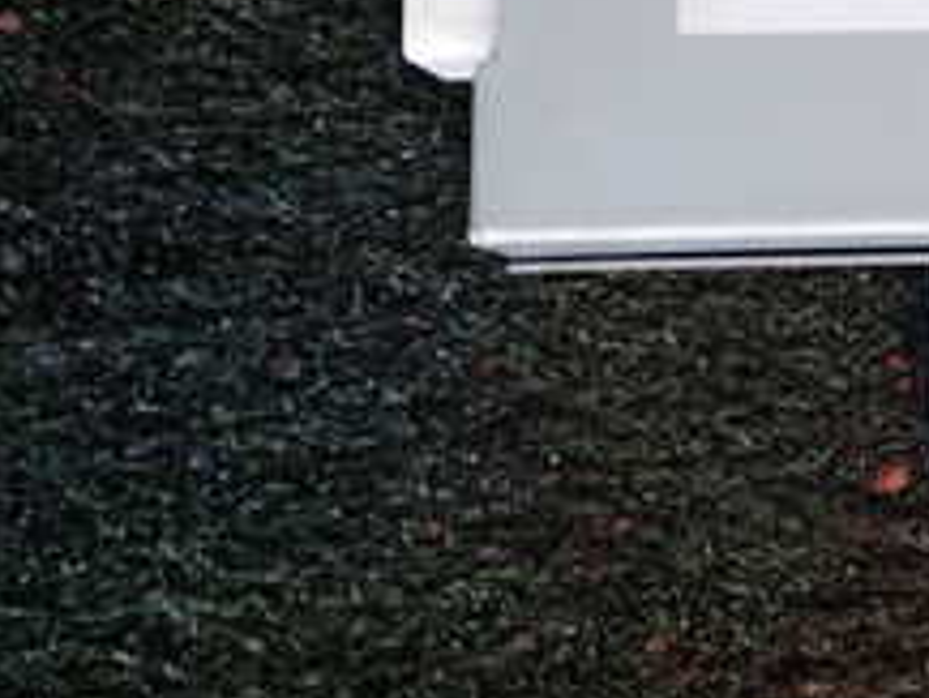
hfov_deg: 22.6
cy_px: -133
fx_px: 2229
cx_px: 933
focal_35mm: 83
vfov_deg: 17.0
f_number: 2.3
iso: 125
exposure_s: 1/60
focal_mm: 5.4
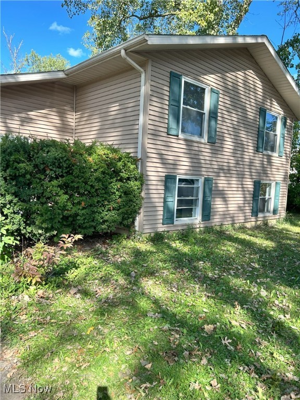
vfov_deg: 67.3
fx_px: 300
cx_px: 150
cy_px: 200
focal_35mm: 26
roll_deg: -2.9
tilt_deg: -4.2
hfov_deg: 53.1
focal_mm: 5.7
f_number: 1.5
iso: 50
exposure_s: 1/803
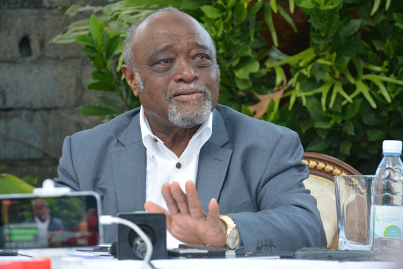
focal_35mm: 128
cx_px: 202
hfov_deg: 16.1
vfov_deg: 10.8
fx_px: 1427
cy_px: 134
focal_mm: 85
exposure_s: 1/60
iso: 720
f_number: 5.6
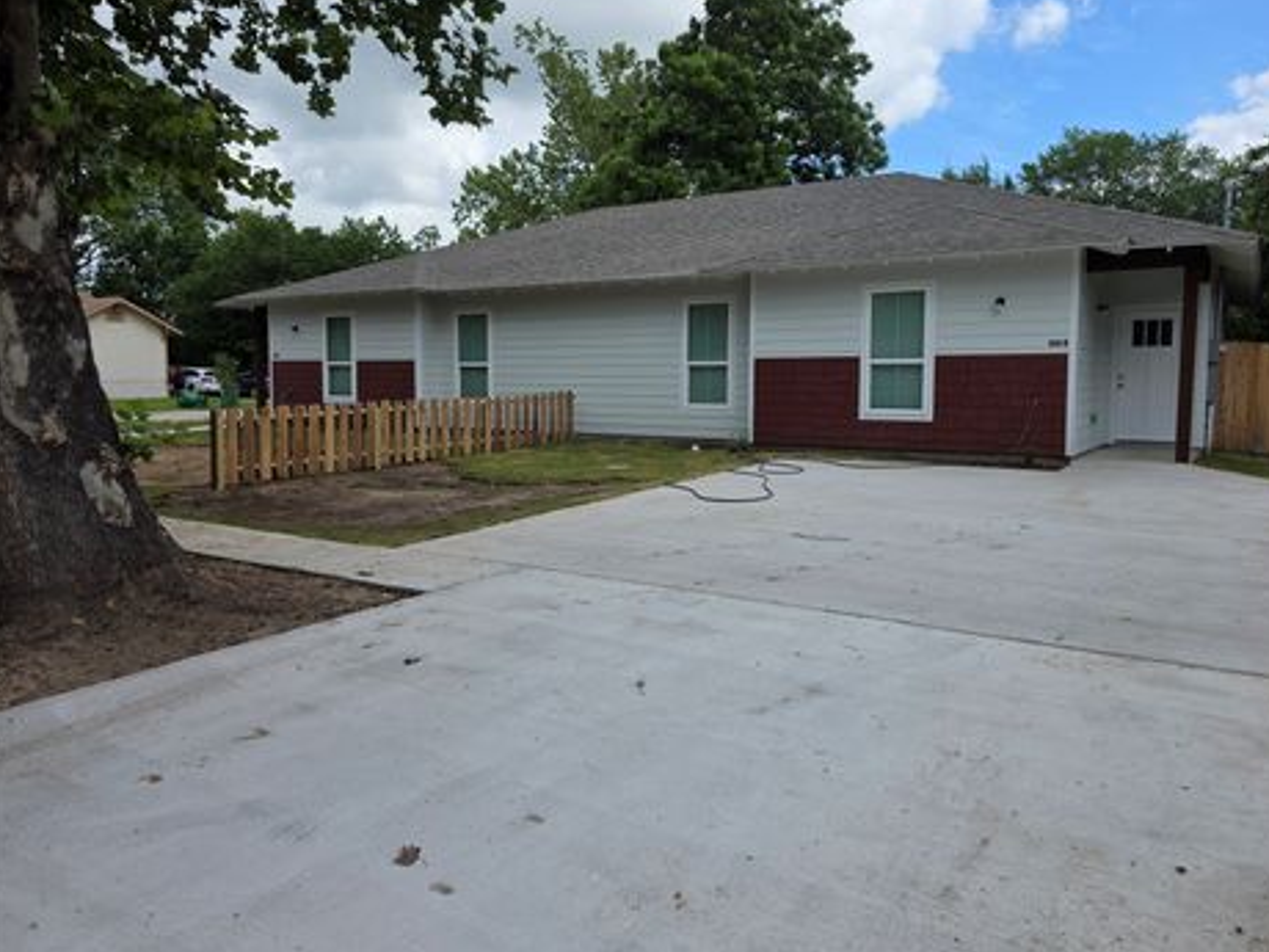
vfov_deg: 54.8
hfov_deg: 69.3
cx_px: 673
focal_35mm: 25
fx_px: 916
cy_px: 437
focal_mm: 6.3
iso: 80
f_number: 1.7
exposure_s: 1/4333
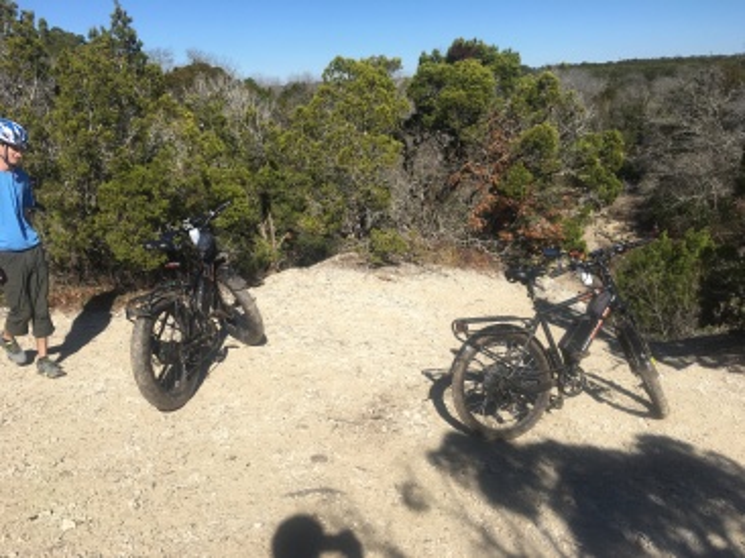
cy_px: 279
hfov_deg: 61.7
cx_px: 372
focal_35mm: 29
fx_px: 624
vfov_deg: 48.2
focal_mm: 4.15
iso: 25
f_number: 2.2
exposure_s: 1/1832
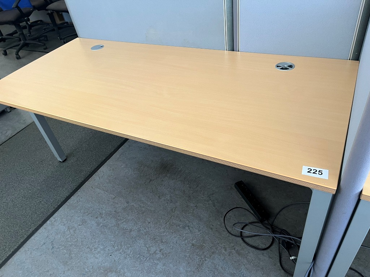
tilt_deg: -37.8
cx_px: 185
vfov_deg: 53.1
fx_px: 278
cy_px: 138
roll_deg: +12.2
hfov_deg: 67.3
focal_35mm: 26
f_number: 1.6
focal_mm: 5.1
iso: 160
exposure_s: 1/58
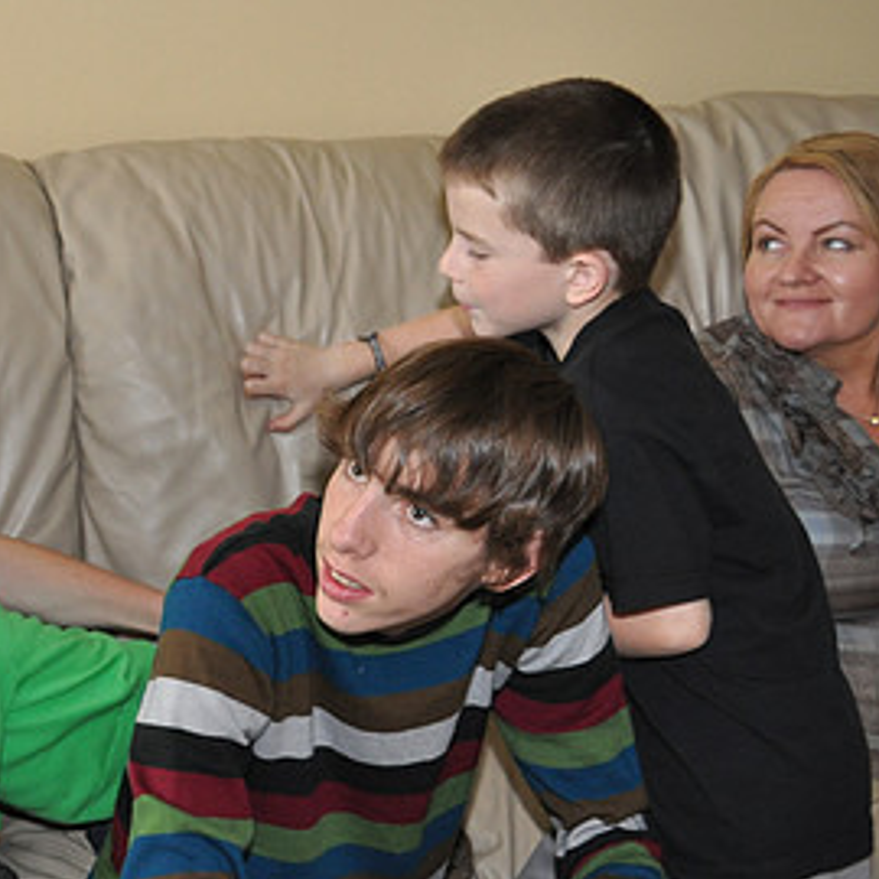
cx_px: -36
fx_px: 2040
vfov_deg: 24.2
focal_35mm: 71
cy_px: 571
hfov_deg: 23.2
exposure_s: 1/60
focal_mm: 26
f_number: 4.2
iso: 800
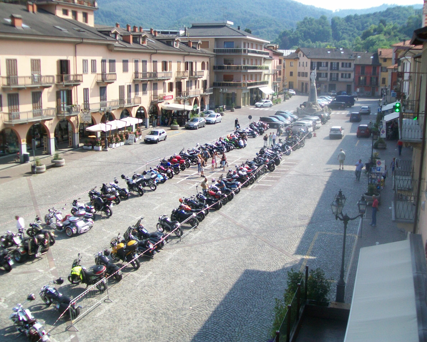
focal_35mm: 38
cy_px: 169
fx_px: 480
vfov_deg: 39.2
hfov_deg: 47.9
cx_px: 221
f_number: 2.7
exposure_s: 1/640
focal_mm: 6
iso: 64
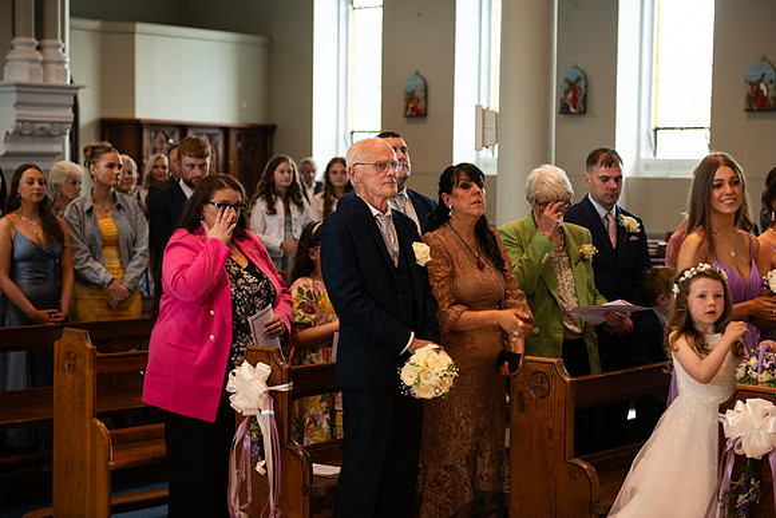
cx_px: 388
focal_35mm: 70
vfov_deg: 19.5
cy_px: 259
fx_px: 1509
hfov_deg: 28.8
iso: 800
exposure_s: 1/160
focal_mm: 70
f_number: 3.5
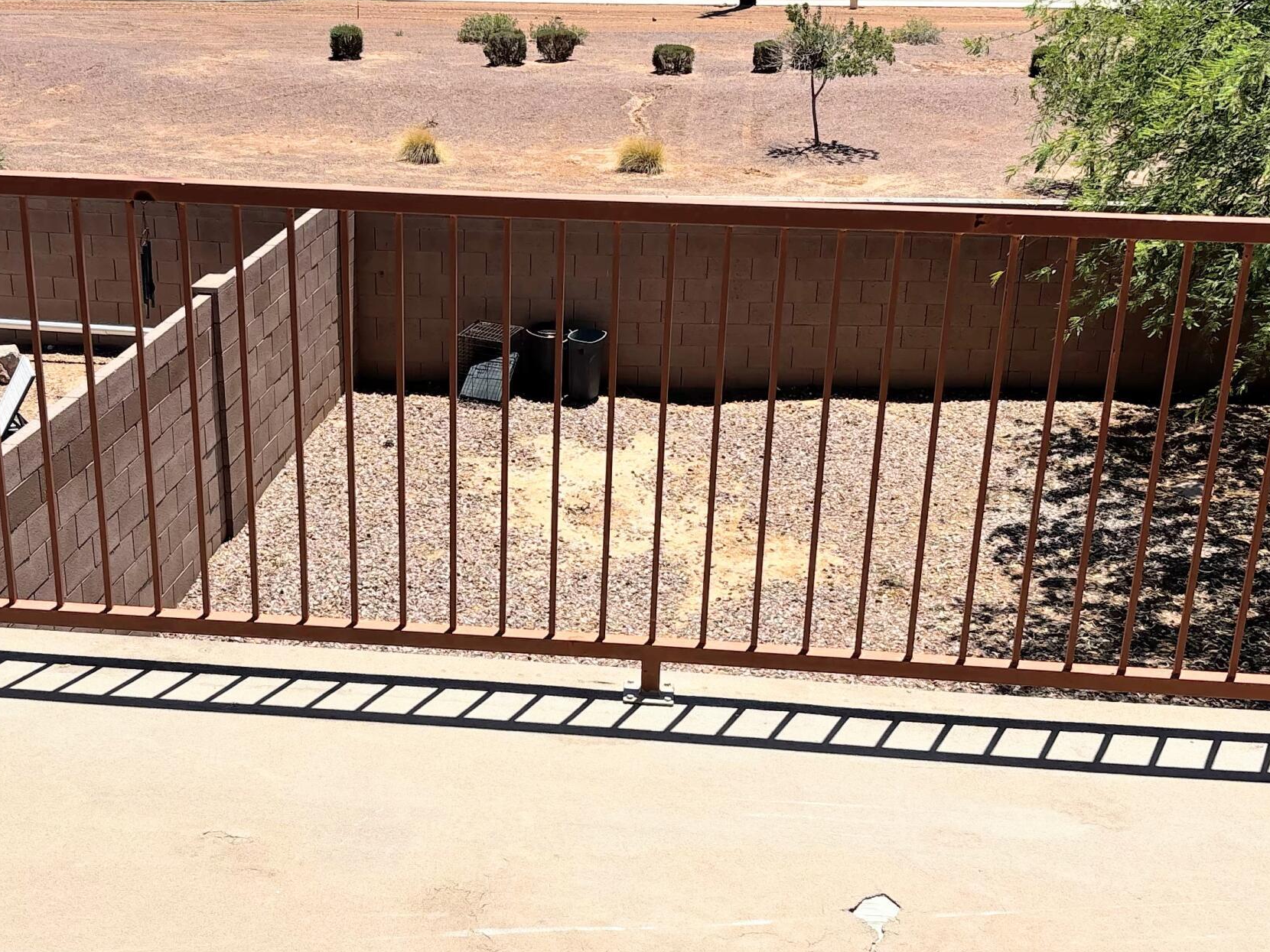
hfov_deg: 40.3
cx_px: 541
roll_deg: -0.8
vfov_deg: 30.9
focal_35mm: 47
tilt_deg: -21.1
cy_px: 518
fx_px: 1724
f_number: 1.6
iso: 50
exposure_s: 1/4255
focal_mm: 5.96
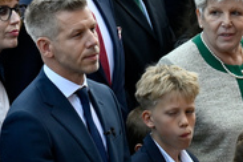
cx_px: 93
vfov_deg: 3.0
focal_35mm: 448
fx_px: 3024
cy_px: -178
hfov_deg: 4.6
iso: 250
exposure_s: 1/800
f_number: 2.8
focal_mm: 80
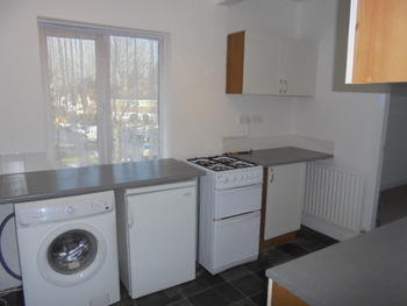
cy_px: 153
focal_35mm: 26
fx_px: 306
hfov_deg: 67.3
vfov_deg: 53.1
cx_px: 204
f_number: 3.5
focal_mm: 4.6
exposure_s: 1/200
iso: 100
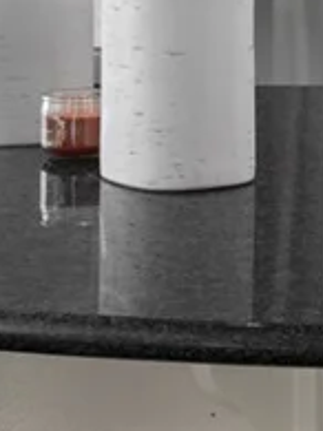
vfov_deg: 11.4
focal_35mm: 167
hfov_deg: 8.2
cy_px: -185
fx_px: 2080
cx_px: 770
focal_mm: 22
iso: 400
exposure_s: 1/13
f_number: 8
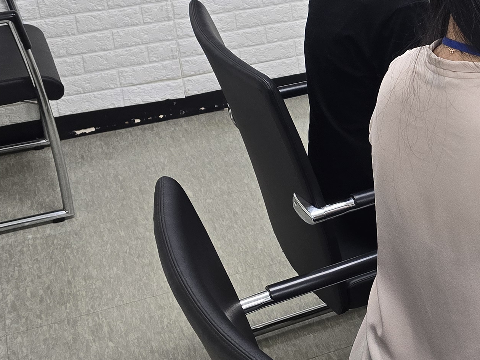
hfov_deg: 24.0
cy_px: 63
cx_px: 592
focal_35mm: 73
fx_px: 1012
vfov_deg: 19.9
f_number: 1.7
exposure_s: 1/120
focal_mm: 6.3
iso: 200
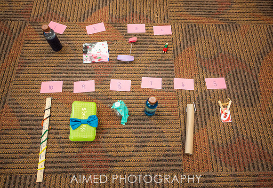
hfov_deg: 68.6
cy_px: 91
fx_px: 200
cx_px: 141
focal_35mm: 26
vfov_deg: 50.4
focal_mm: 24
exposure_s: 1/250
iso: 800
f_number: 2.8
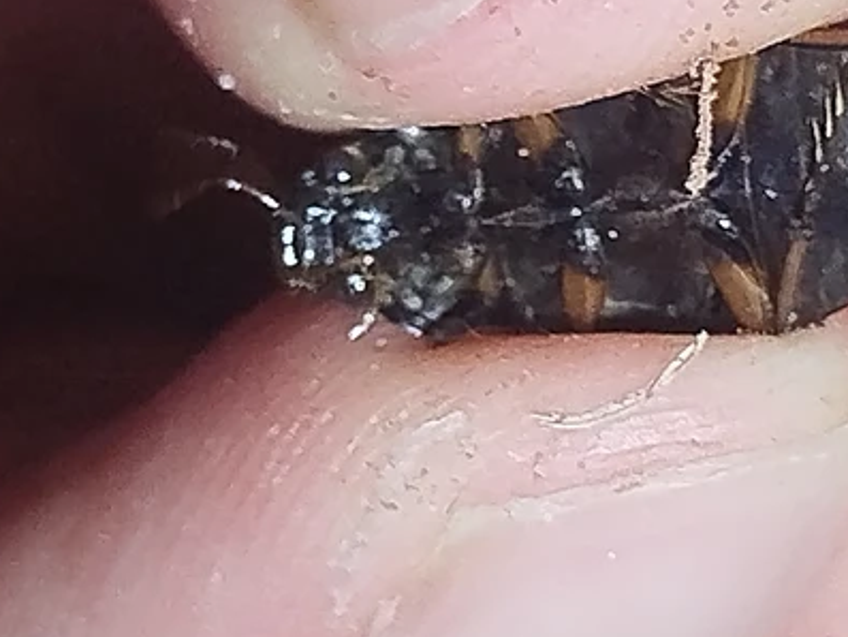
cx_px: 566
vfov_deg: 8.5
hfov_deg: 11.3
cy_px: 291
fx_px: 4264
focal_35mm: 174
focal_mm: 5.31
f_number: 1.7
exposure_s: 1/33
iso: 160
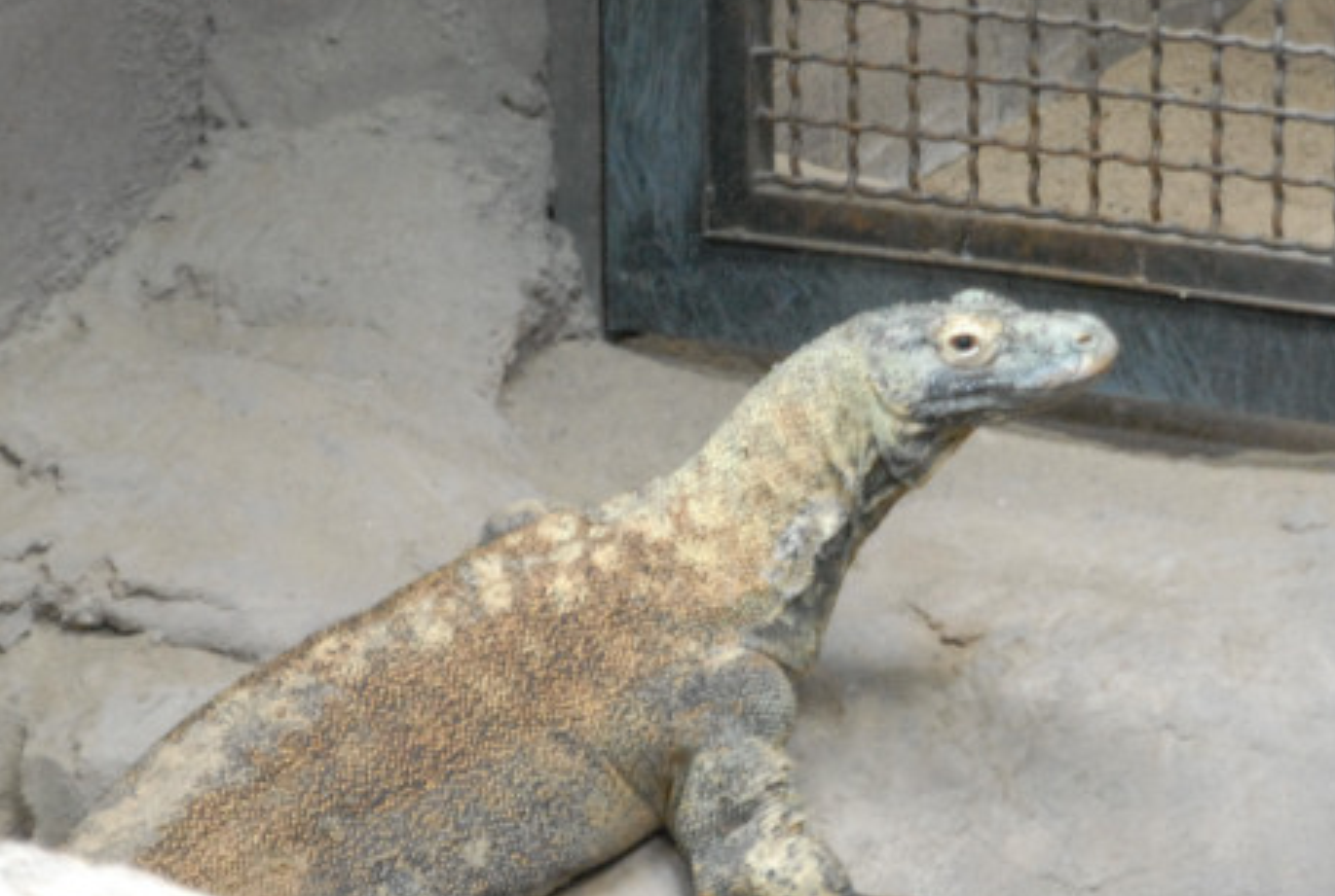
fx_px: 7317
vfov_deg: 7.0
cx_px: 955
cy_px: 387
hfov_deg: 10.4
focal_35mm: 197
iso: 1600
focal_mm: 75
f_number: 4.5
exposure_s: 1/80
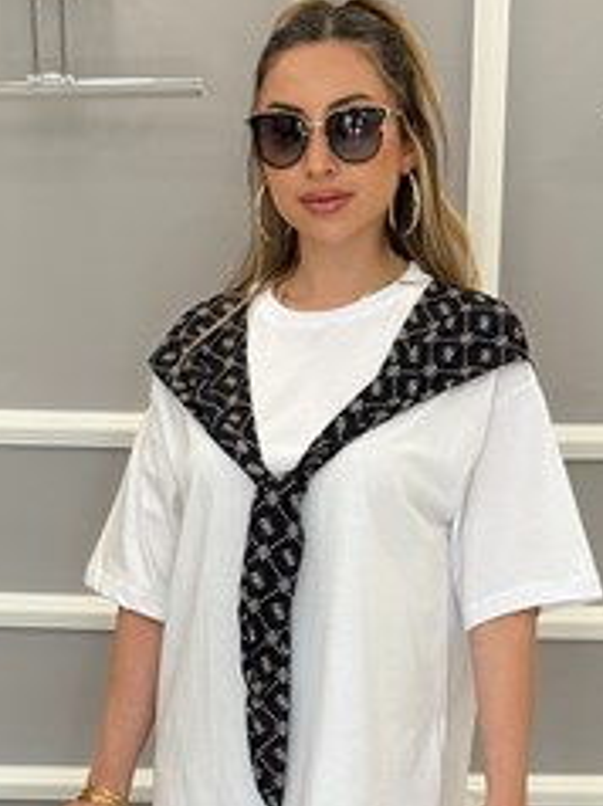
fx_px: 2443
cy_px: 847
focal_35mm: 105
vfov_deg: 18.2
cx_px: 308
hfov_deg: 14.1
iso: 64
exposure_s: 1/121
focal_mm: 6.76
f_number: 1.78
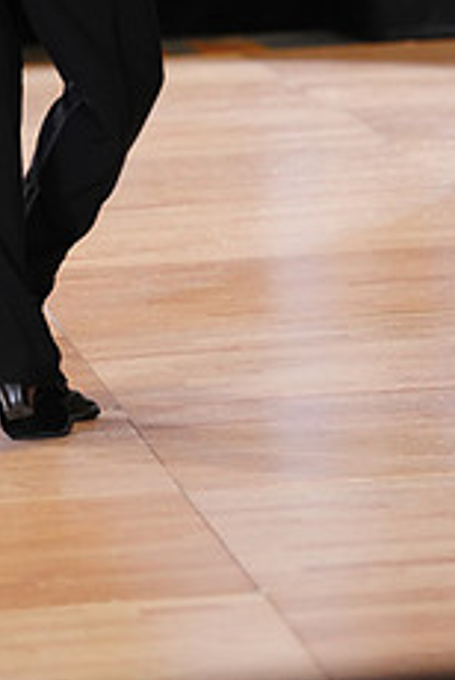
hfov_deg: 4.1
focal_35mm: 340
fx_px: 6426
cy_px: -169
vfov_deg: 6.0
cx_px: 400
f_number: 2.8
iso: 1600
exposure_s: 1/320
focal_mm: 135
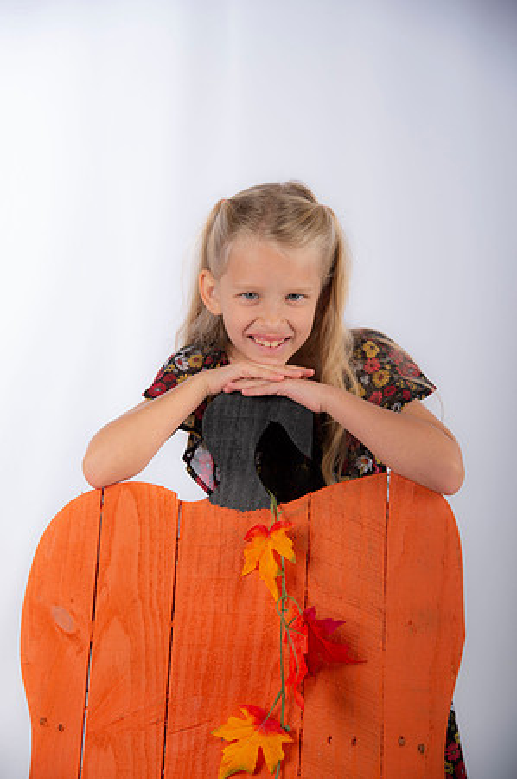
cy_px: 390
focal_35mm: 75
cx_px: 258
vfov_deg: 27.0
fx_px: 1619
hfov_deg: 18.1
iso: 100
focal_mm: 75
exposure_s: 1/200
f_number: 5.6
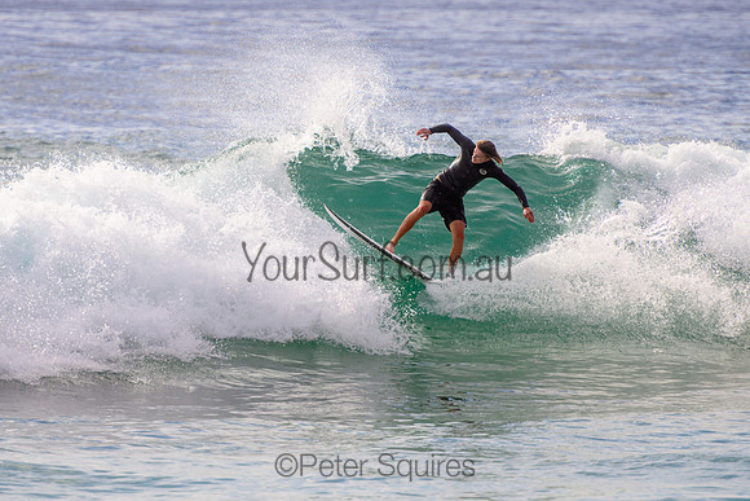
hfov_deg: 3.7
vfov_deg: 2.5
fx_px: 11464
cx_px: 300
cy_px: 245
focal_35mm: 550
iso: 180
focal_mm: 400
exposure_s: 1/2000
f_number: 5.6
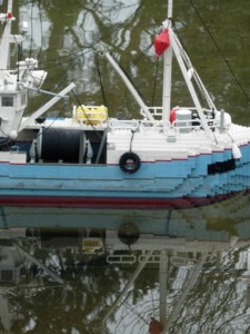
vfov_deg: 6.6
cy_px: 167
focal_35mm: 301
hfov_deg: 4.9
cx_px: 166
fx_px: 2898
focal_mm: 23.4
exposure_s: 1/256
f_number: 4.9
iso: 64
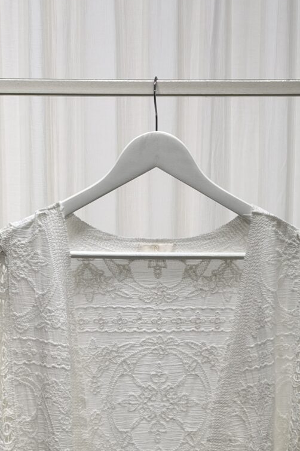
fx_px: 1326
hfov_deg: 12.9
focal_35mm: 106
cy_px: 364
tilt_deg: -6.7
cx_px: 148
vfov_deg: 19.1
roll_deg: -0.4
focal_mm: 6.93
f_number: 1.8
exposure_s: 1/121
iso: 64
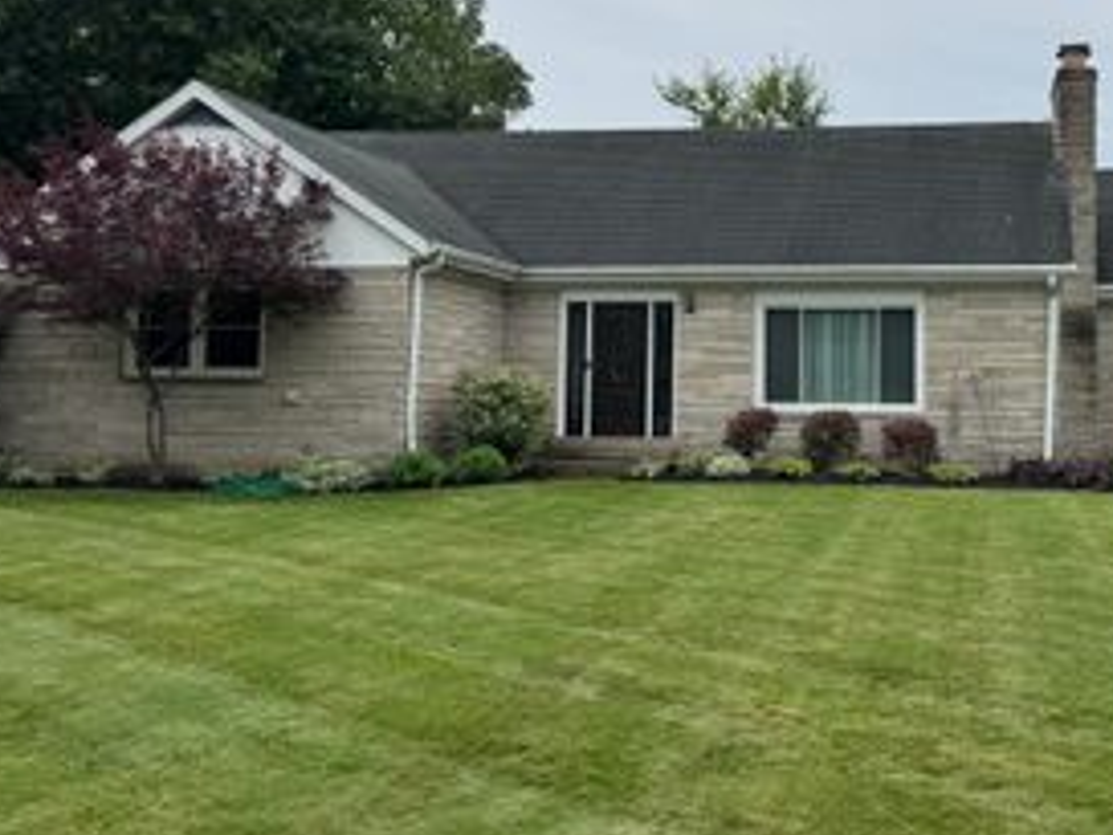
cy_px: 295
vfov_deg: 32.7
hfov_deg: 41.8
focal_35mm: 44
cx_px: 824
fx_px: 1415
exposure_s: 1/5814
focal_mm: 6.76
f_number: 1.78
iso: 80
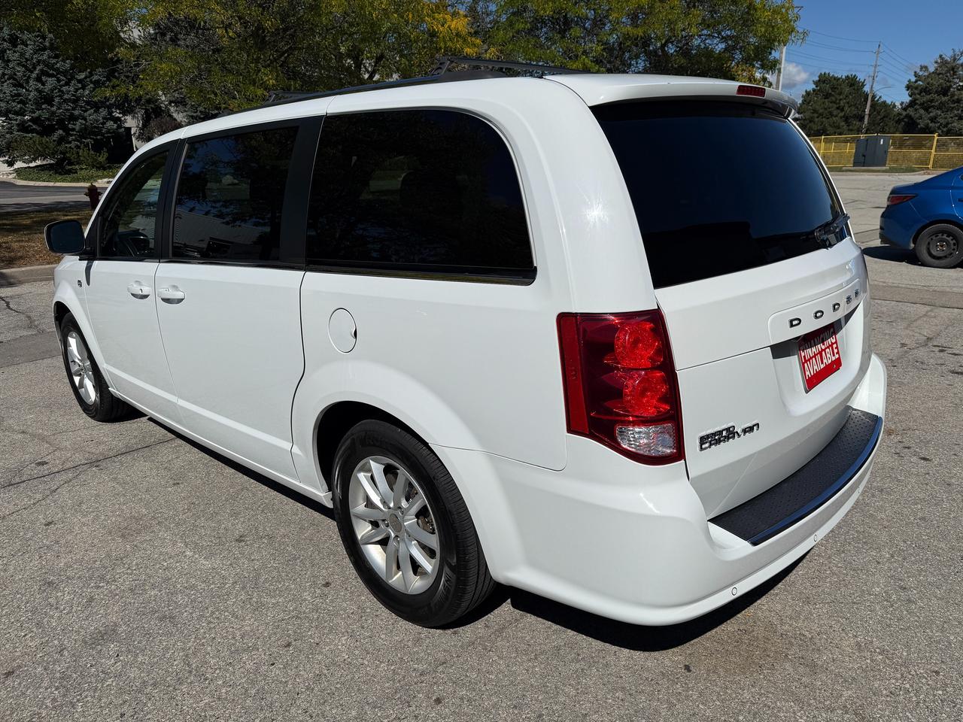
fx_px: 668
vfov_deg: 56.8
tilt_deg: -17.0
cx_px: 482
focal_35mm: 24
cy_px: 361
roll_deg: +0.9
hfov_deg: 71.6
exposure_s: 1/14286
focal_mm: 6.76
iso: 64
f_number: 1.78
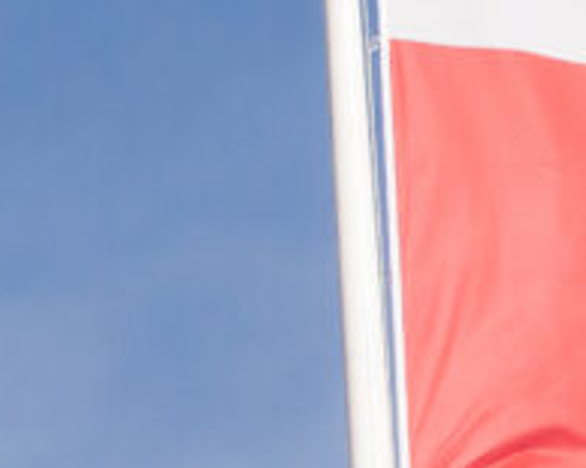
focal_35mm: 584
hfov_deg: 3.3
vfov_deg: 2.6
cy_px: 155
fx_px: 10123
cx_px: 1045
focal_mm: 79
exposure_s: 1/2000
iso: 500
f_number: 8
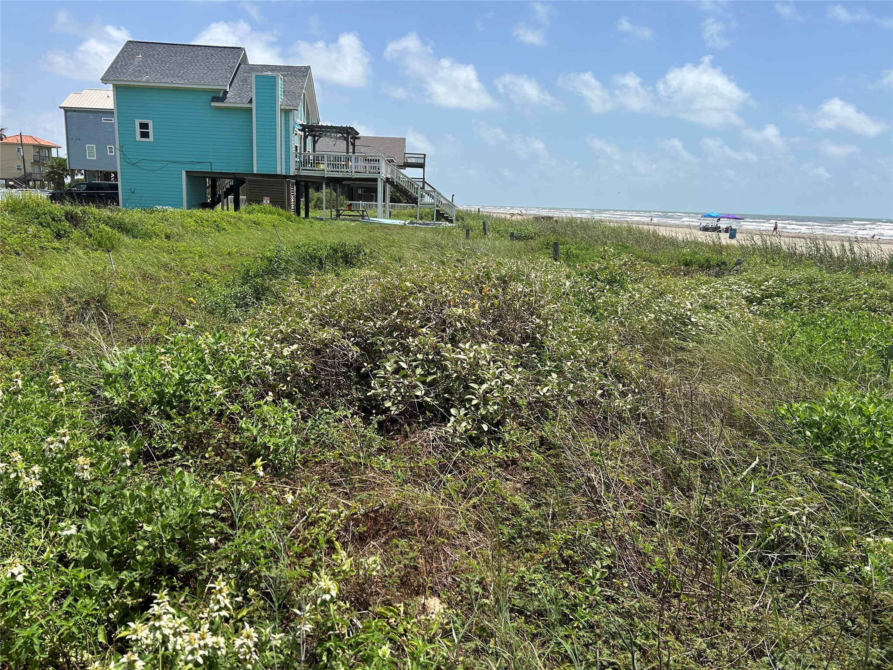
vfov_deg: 53.1
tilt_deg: -11.0
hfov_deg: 67.3
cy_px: 335
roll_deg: -1.9
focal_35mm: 26
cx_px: 446
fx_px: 671
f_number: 1.5
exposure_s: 1/4115
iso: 50
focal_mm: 5.7
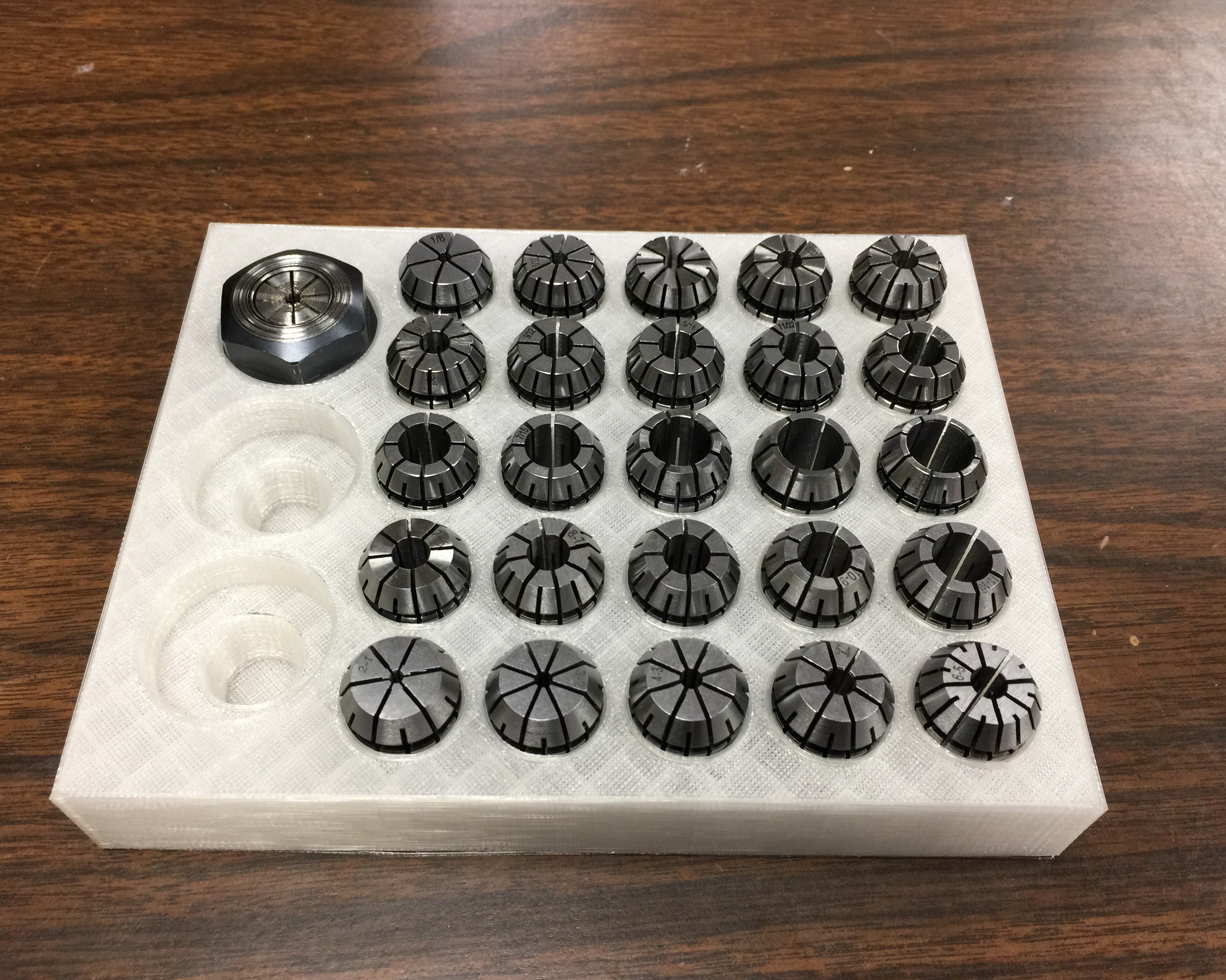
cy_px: 499
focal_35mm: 31
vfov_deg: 47.1
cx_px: 590
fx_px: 1125
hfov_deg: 57.2
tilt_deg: -54.9
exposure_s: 1/30
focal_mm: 4.15
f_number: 2.2
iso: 40
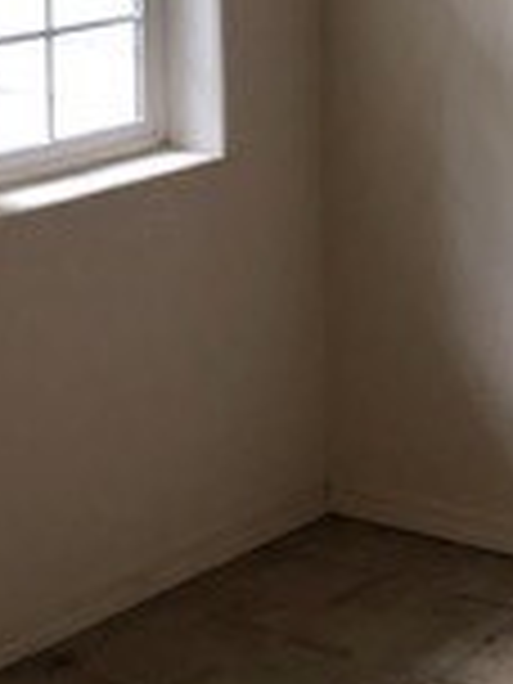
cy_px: -86
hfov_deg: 12.5
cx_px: 396
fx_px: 2332
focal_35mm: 118
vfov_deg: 16.2
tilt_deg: -6.5
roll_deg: +1.1
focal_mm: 3.99
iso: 100
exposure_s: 1/13
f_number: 1.8
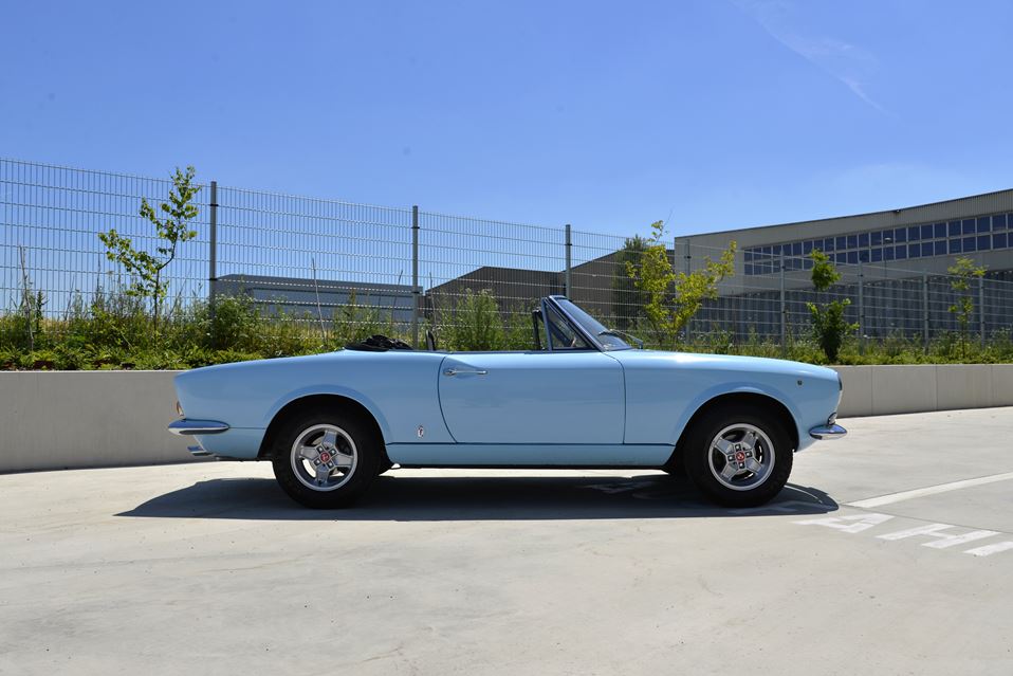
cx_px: 506
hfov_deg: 61.9
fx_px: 844
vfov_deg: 43.6
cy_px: 338
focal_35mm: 30
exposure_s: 1/320
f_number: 9
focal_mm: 30
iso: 100
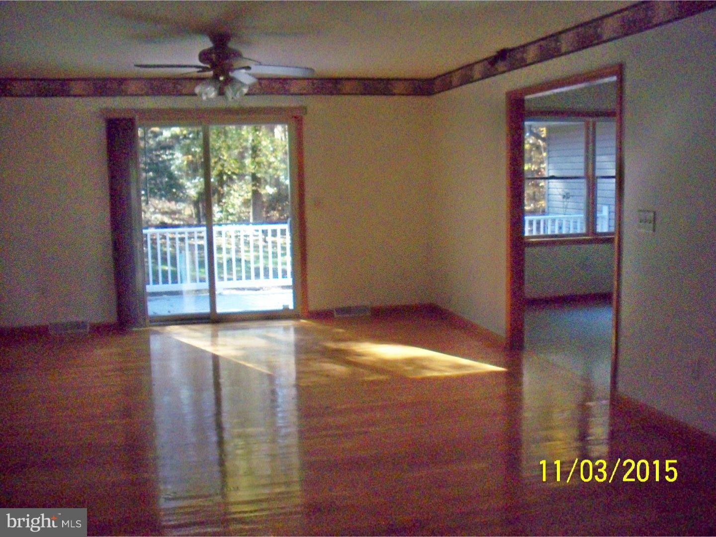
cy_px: 268
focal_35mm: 38
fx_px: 786
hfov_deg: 49.0
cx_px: 358
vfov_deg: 37.7
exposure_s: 1/250
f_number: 3.5
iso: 400
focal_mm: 6.3
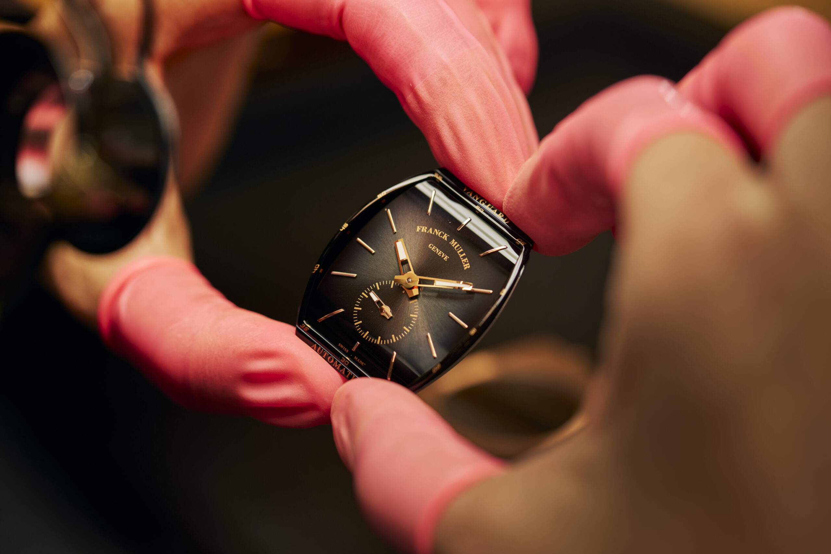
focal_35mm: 90
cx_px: 416
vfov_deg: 15.2
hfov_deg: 22.6
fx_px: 2077
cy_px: 277
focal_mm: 90
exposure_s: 1/100
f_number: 3.5
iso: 200
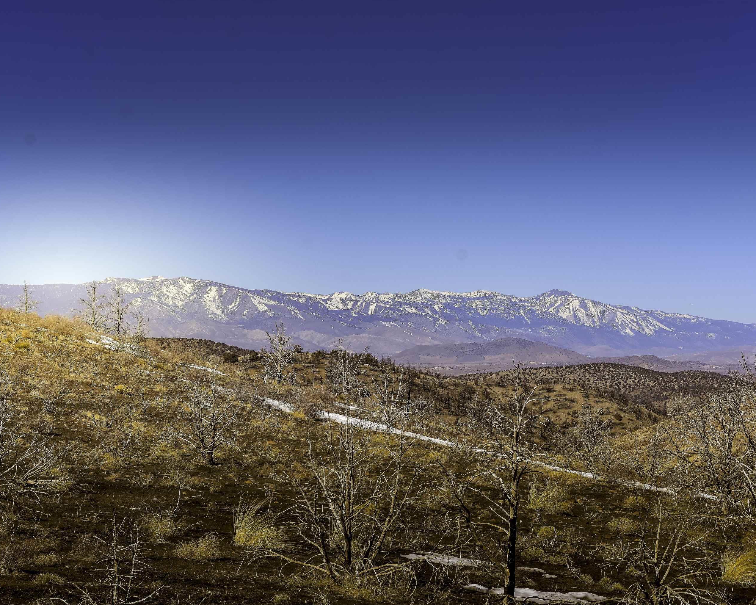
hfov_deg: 20.5
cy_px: 303
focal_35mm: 94
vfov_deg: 16.4
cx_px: 372
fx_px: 2094
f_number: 8
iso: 110
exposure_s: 1/500
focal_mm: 55
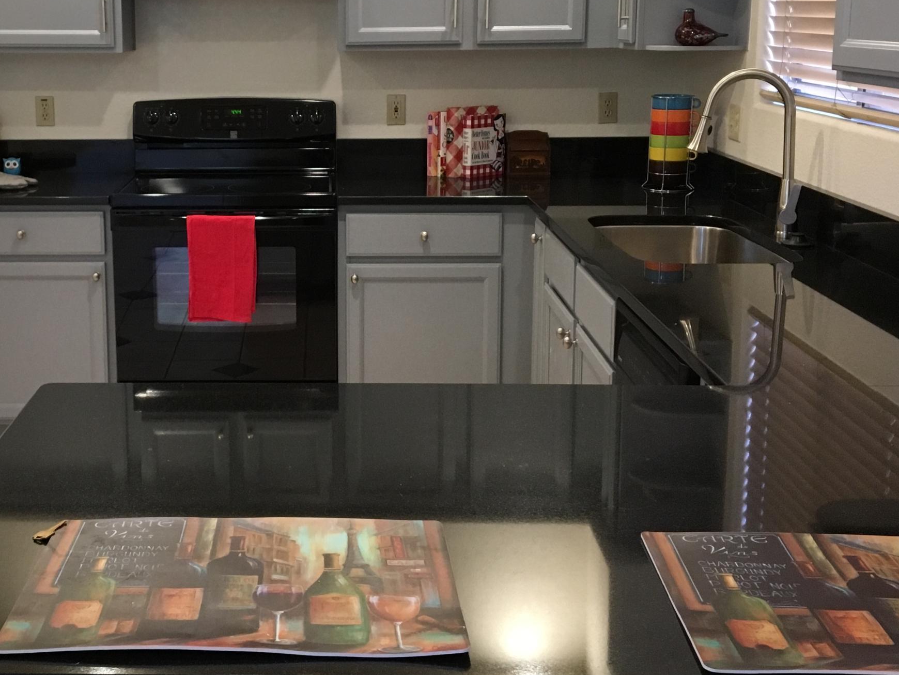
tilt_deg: -9.7
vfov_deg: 28.9
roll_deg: +0.6
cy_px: 236
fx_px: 1299
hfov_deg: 37.6
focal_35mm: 50
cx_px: 279
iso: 160
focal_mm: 4.15
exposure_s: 1/30
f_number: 2.2
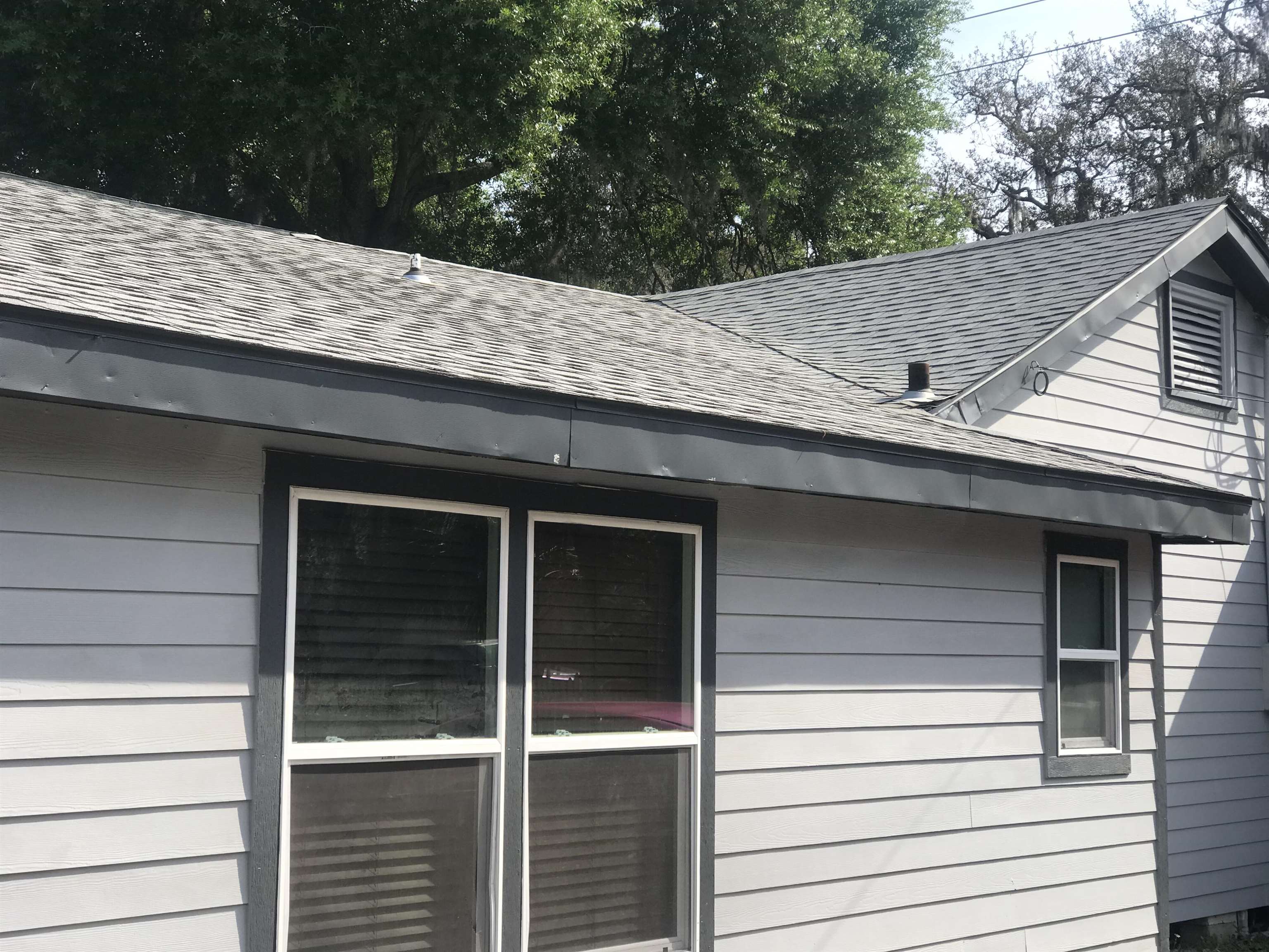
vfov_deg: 25.7
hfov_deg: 33.8
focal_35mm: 57
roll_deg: -0.3
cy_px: 476
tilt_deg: +5.9
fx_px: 2090
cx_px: 634
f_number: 2.8
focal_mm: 6.6
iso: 20
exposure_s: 1/481
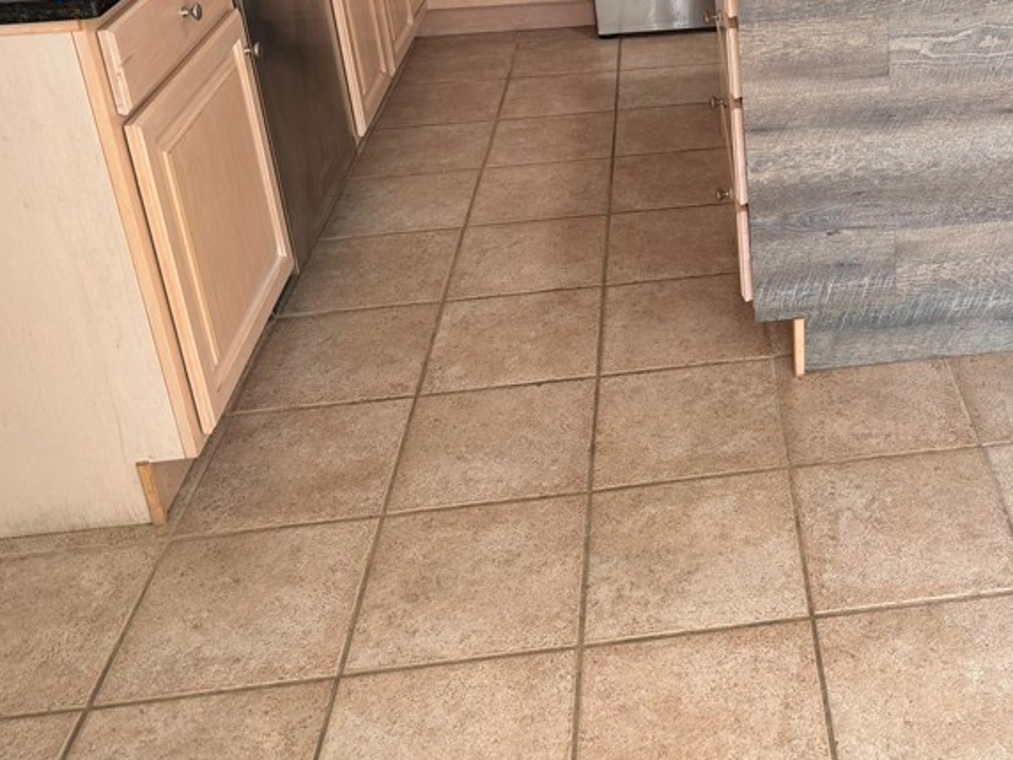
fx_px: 1258
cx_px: 839
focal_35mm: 43
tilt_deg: -23.2
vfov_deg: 32.2
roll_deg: +1.5
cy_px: 94
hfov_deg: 41.6
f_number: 1.78
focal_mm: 6.76
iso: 125
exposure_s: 1/121
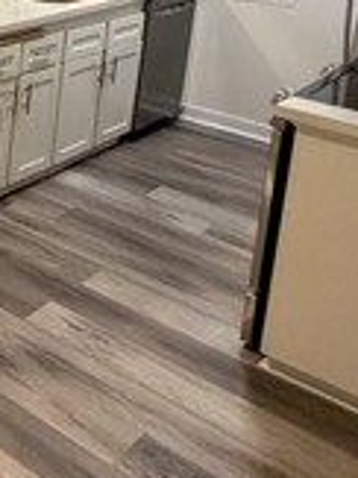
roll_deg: -1.3
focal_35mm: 55
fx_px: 759
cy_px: -6
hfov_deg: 20.1
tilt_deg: -11.2
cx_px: -264
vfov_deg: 32.1
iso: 320
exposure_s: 1/60
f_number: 2.2
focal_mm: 2.22
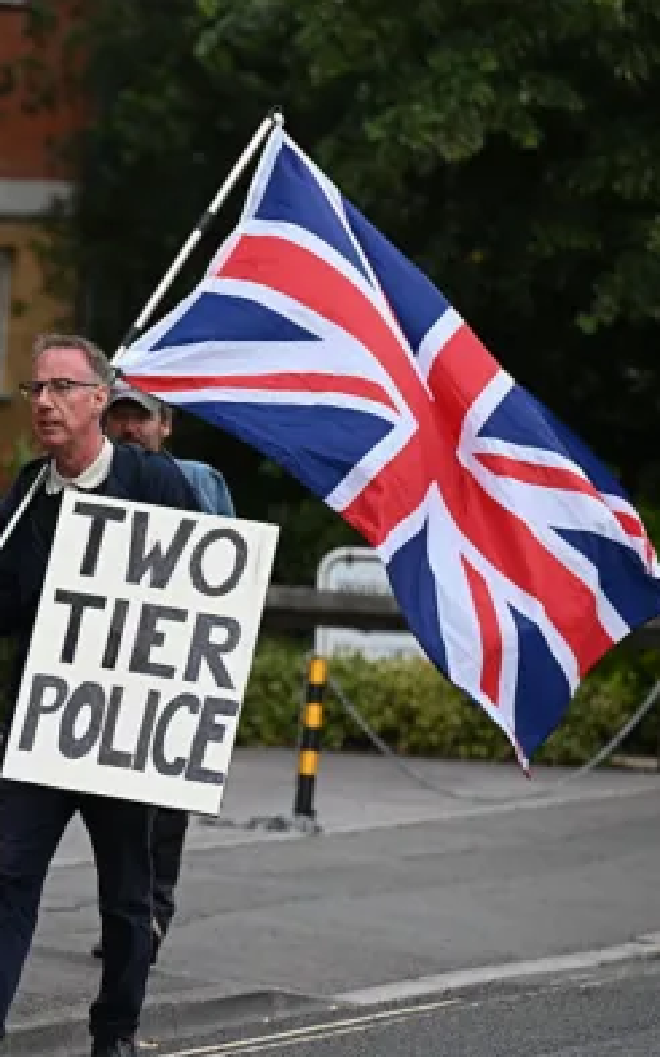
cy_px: 558
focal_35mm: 285
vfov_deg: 7.4
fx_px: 8208
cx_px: 40
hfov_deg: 4.6
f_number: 4
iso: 640
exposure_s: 1/500
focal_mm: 175
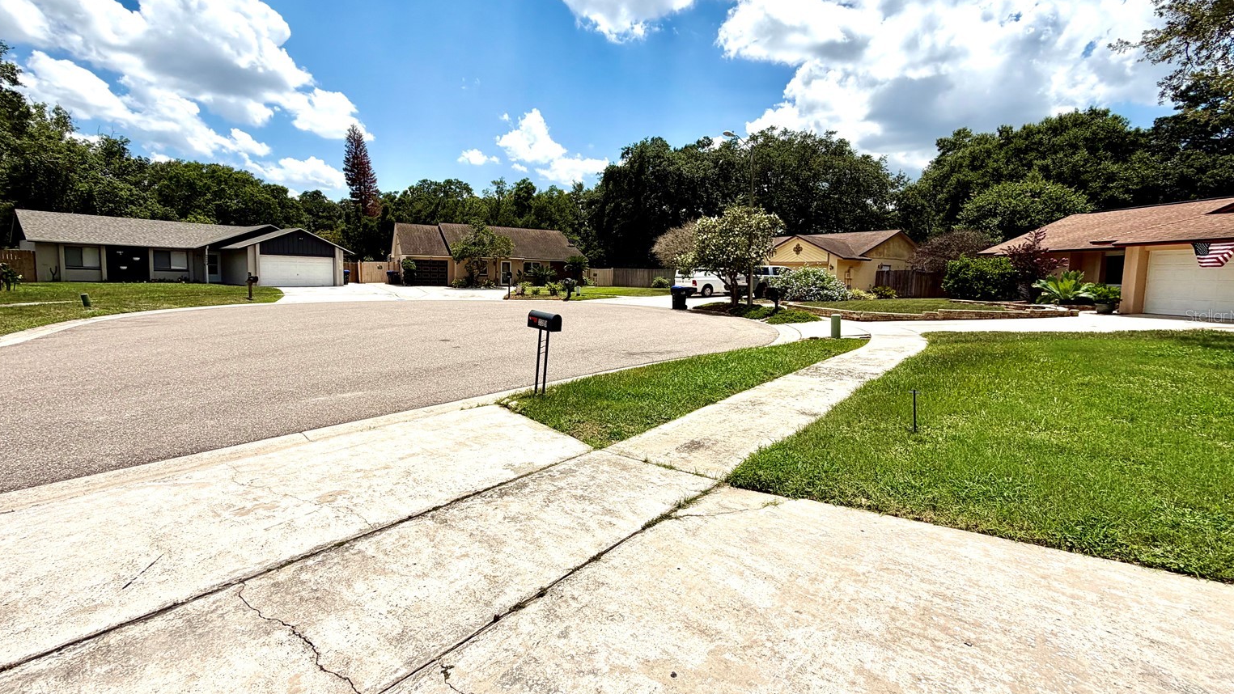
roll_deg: -0.5
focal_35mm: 16
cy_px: 315
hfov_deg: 99.4
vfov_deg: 67.0
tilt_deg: +0.5
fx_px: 524
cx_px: 614
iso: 20
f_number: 2.2
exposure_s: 1/1698
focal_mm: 2.22
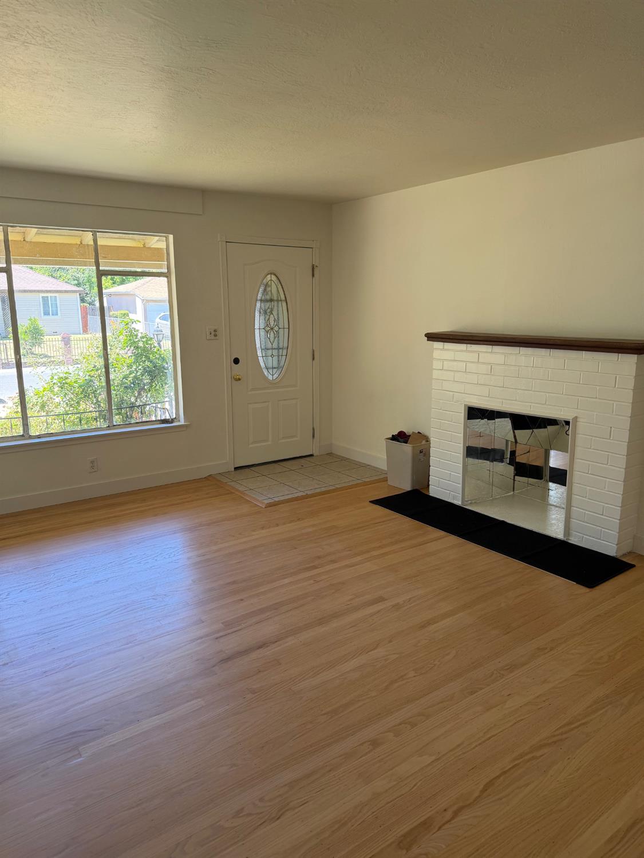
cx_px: 322
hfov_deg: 56.8
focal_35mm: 24
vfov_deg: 71.6
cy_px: 429
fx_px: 595
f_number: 1.78
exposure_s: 1/167
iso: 80
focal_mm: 6.76
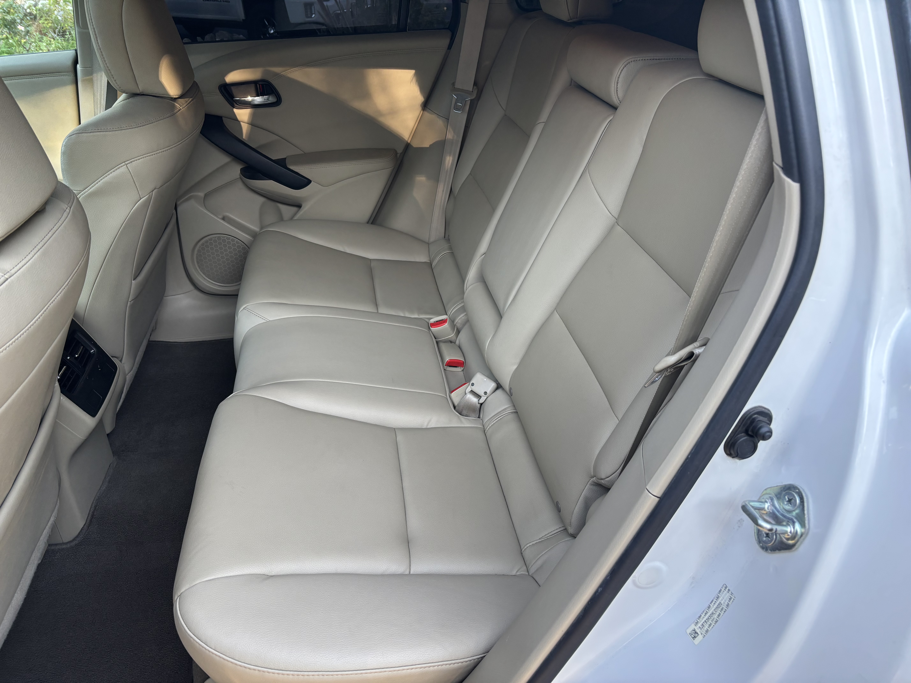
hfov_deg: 67.3
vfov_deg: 53.1
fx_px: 684
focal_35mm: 26
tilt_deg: -32.0
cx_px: 456
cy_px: 342
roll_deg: +1.0
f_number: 1.6
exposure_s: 1/121
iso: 80
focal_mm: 5.96
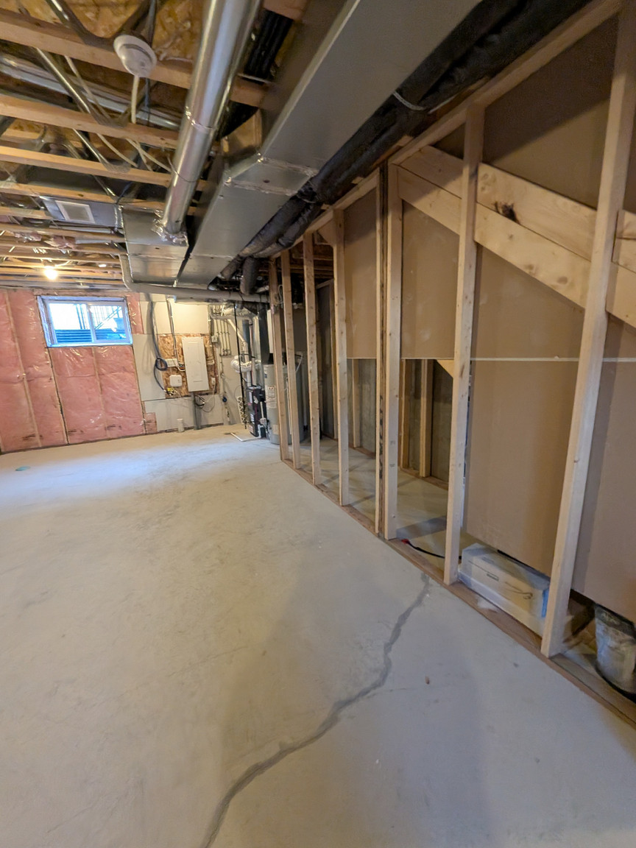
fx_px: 318
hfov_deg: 89.9
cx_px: 318
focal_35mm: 13
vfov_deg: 106.2
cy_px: 424
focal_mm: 1.54
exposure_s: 1/40
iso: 358
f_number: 2.2
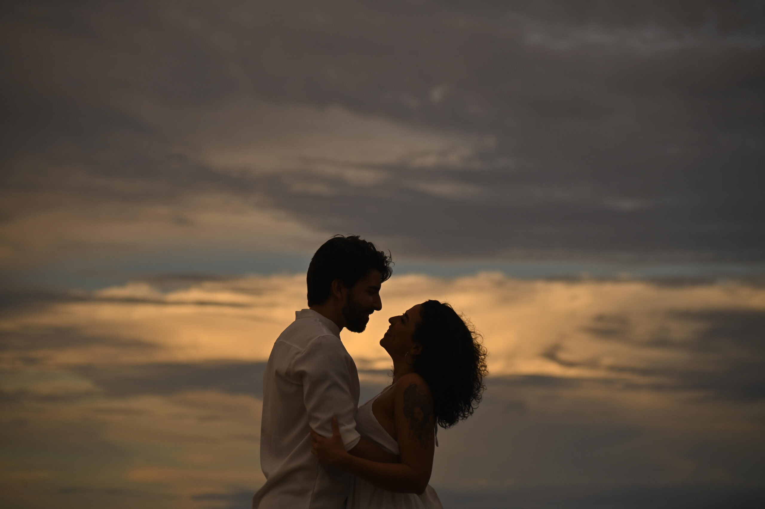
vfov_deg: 11.4
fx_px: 2548
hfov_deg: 17.1
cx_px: 382
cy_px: 254
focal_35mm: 120
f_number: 4
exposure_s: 1/3200
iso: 250
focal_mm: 120
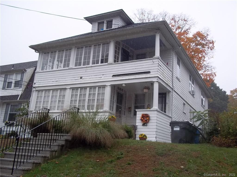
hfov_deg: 51.4
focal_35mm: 36
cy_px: 88
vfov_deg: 39.7
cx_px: 118
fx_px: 246
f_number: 3.1
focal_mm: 6.5
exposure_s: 1/320
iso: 80
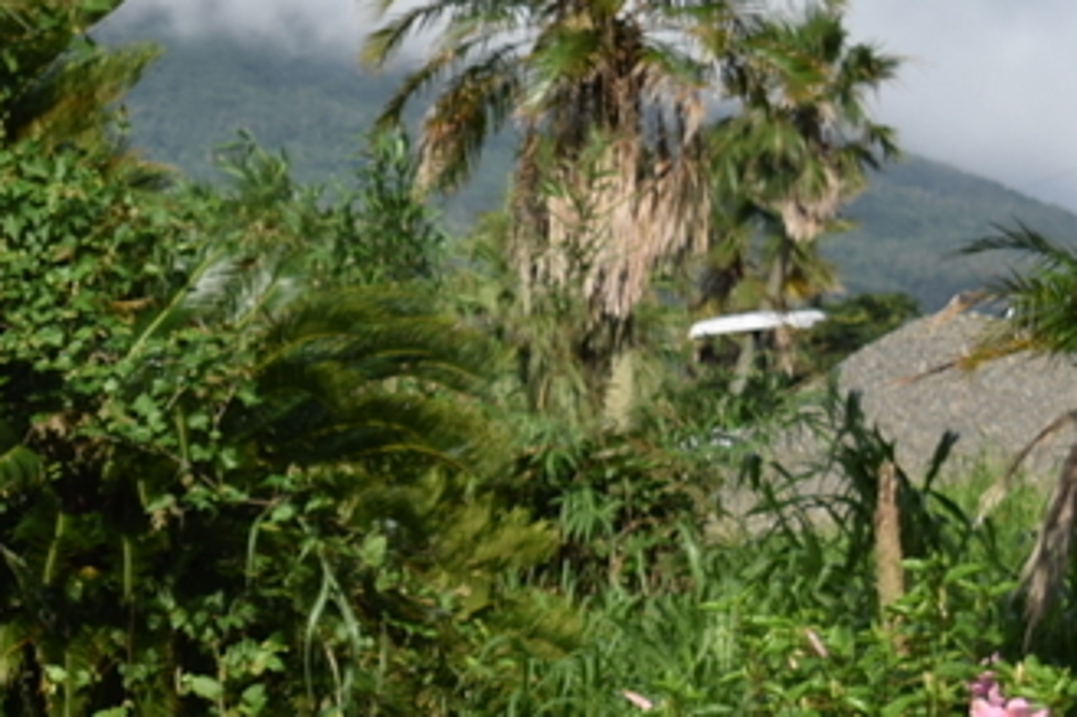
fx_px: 6219
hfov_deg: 9.6
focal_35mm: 208
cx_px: -481
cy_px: 645
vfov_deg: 6.6
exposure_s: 1/1000
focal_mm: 38
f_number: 5.6
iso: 100
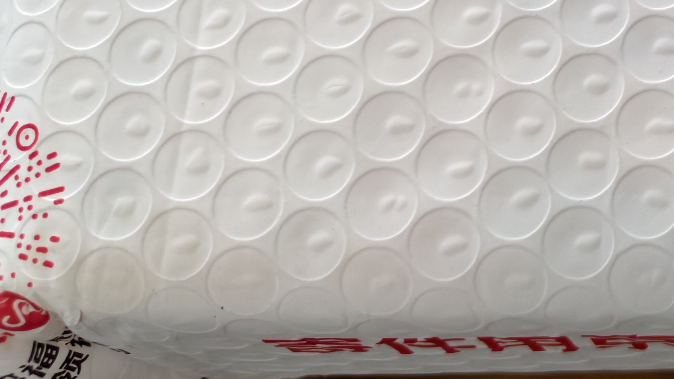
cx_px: 957
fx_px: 1322
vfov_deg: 15.4
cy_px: -144
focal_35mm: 74
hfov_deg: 23.8
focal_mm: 5.56
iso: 527
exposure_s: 1/50
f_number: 1.88
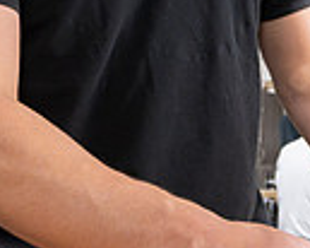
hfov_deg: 28.5
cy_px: -11
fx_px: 578
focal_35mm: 63
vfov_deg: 23.0
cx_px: 299
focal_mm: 14
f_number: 4
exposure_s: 1/250
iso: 2500
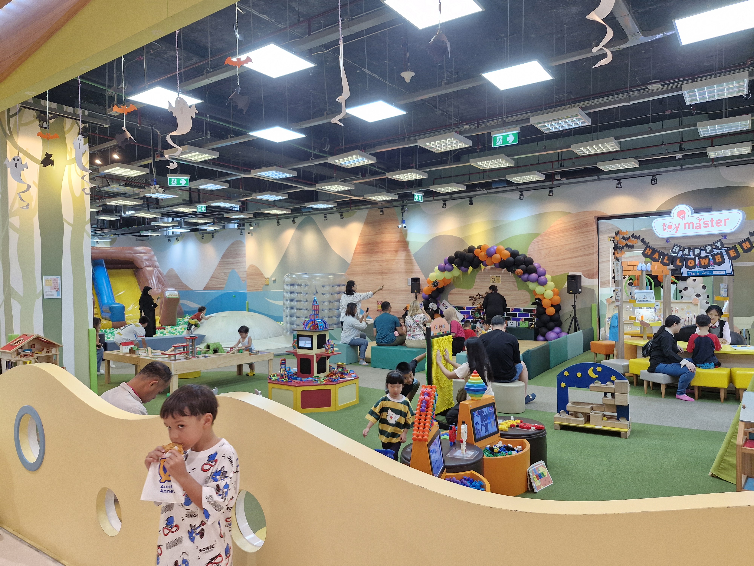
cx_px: 377
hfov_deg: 73.9
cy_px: 283
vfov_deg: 58.9
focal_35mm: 23
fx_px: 501
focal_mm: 5.54
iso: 200
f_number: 1.8
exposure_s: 1/100
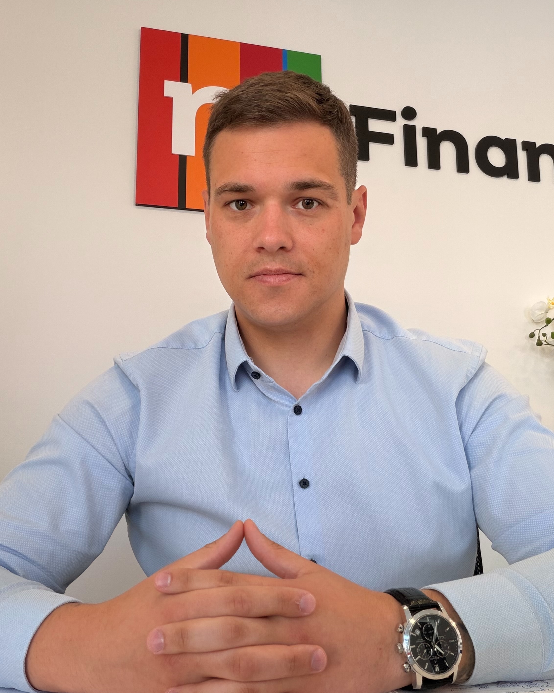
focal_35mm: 32
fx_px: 656
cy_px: 376
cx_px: 276
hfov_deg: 45.8
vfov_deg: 55.6
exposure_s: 1/50
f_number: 1.9
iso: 40
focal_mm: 2.71
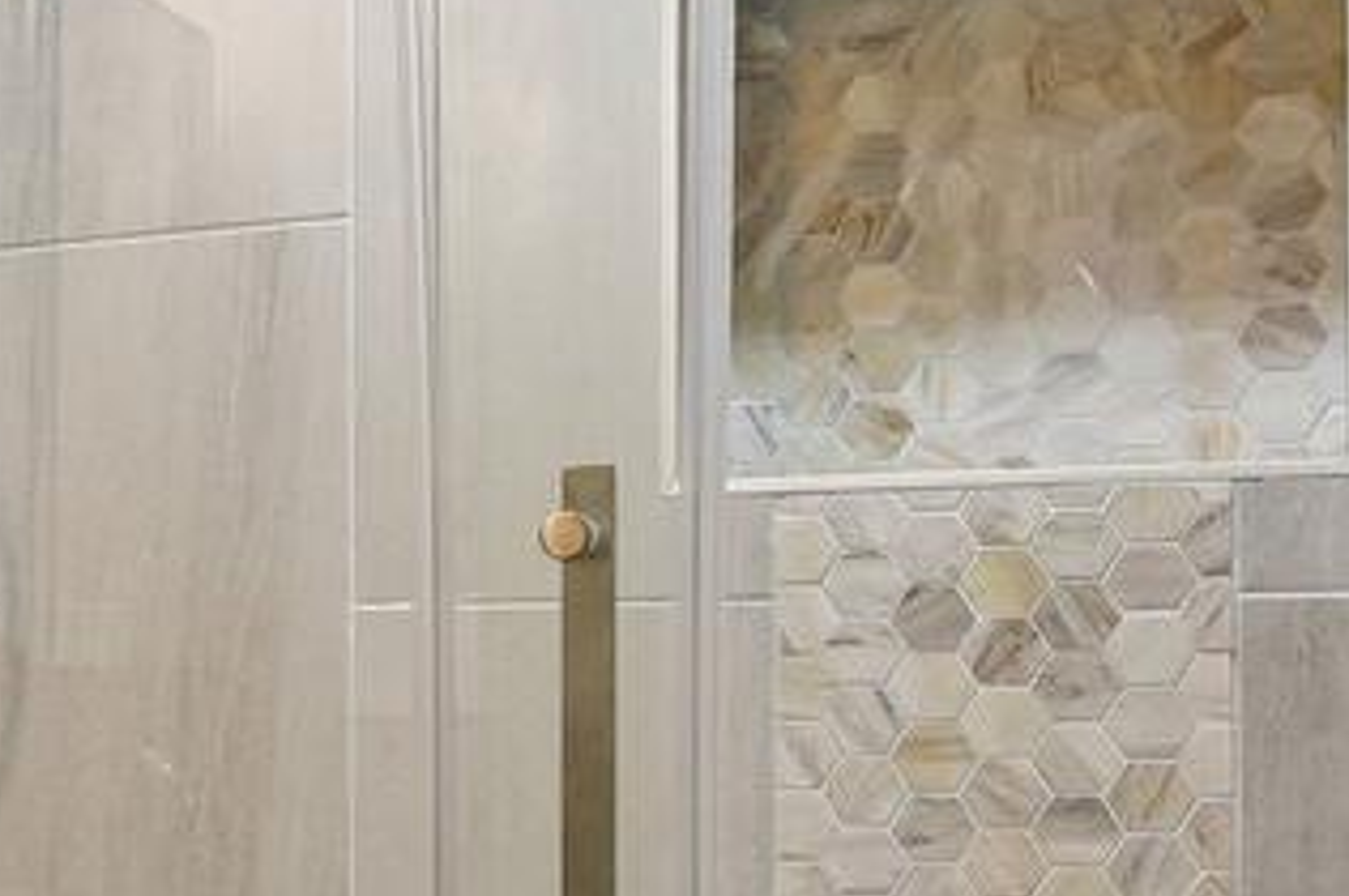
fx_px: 2733
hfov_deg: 23.0
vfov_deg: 18.5
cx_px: -615
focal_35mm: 73
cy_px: 695
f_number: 8
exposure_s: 1/20
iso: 400
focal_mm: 16
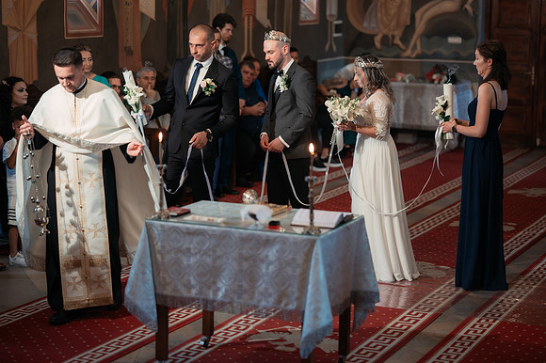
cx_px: 273
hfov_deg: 23.9
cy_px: 182
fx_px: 1288
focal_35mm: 85
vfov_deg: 16.1
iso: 1600
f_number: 1.8
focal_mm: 85
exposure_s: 1/250
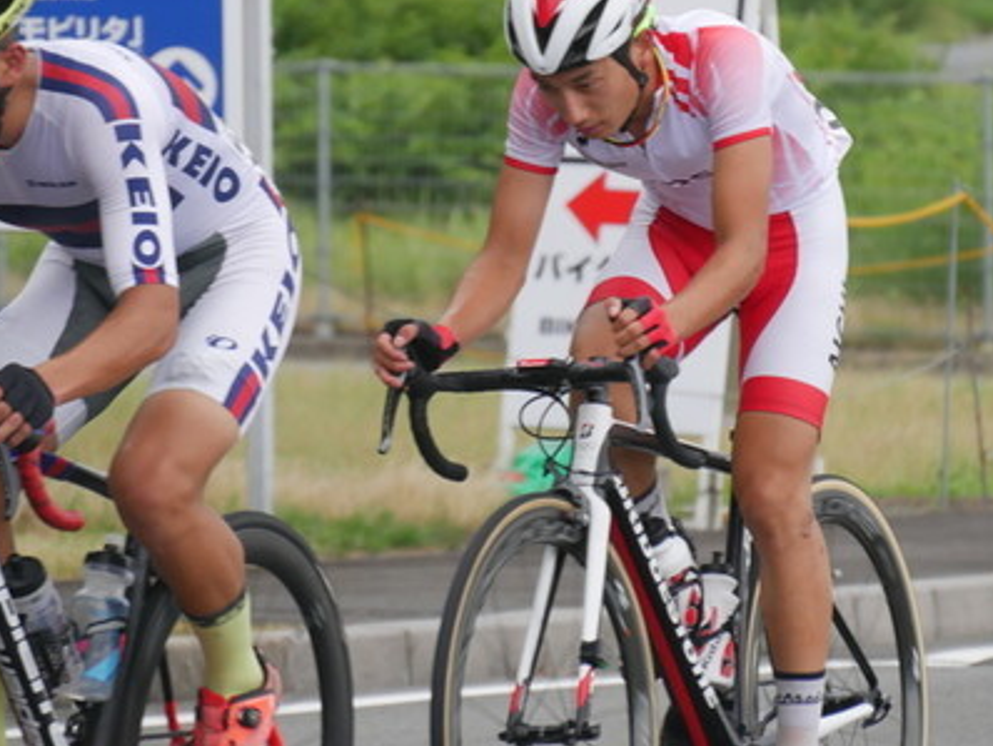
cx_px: 504
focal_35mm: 450
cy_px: 207
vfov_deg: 3.3
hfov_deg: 4.4
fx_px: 12917
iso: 1000
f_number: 5.6
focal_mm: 140
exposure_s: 1/500
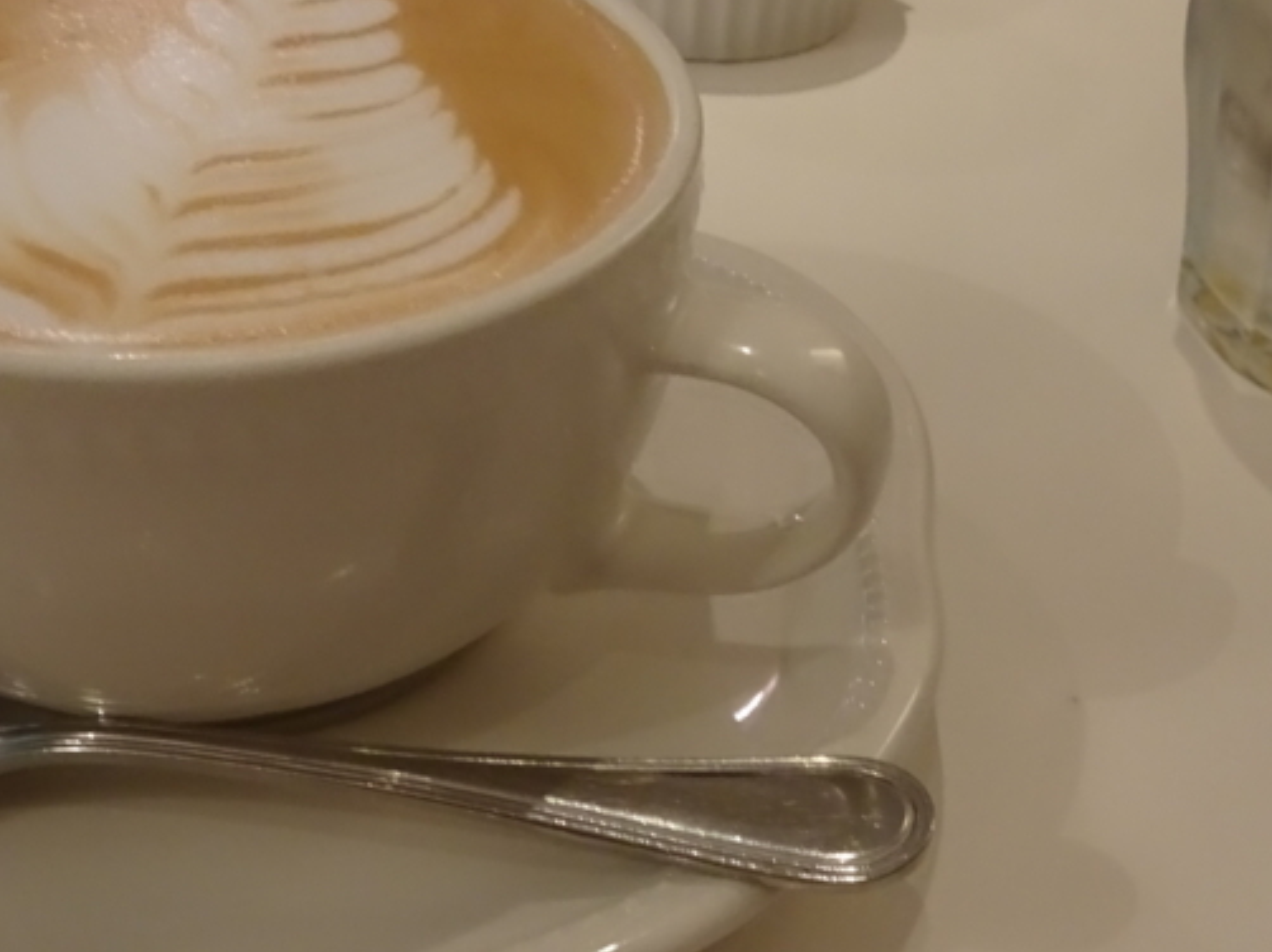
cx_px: 826
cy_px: 446
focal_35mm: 49
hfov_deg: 38.6
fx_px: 1800
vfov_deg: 29.6
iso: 500
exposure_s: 1/30
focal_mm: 4.1
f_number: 3.5
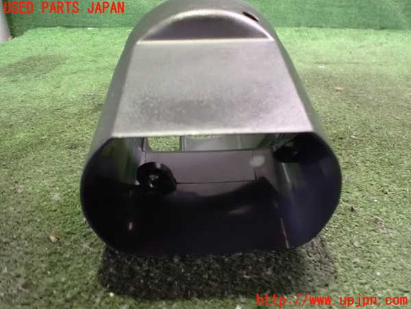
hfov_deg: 60.0
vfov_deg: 46.8
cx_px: 206
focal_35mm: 30
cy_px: 154
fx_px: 356
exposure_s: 1/25
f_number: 2.3
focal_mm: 5.4
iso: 1600
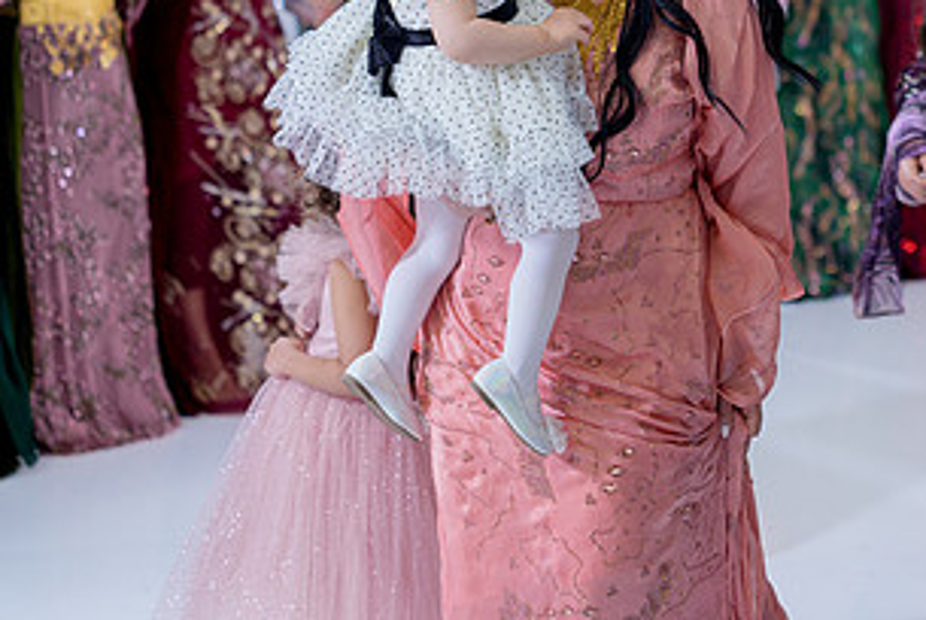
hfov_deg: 21.2
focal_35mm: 95
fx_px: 2446
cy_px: 68
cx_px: 710
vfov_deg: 14.3
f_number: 2
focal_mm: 50
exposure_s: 1/200
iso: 640
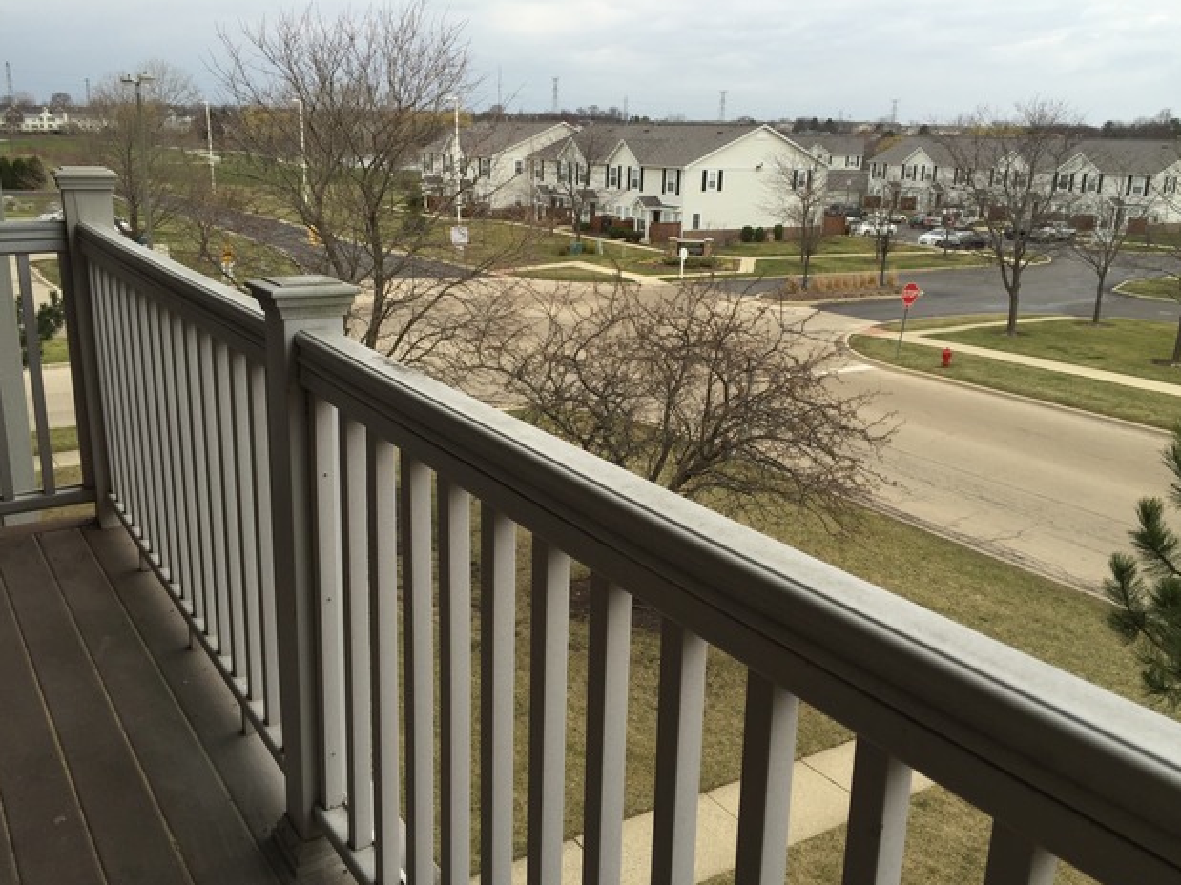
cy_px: 441
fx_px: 1023
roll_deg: -2.0
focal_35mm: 30
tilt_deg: -17.5
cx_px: 595
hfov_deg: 60.0
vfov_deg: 46.8
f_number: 2.2
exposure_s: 1/373
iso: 32
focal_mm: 4.15
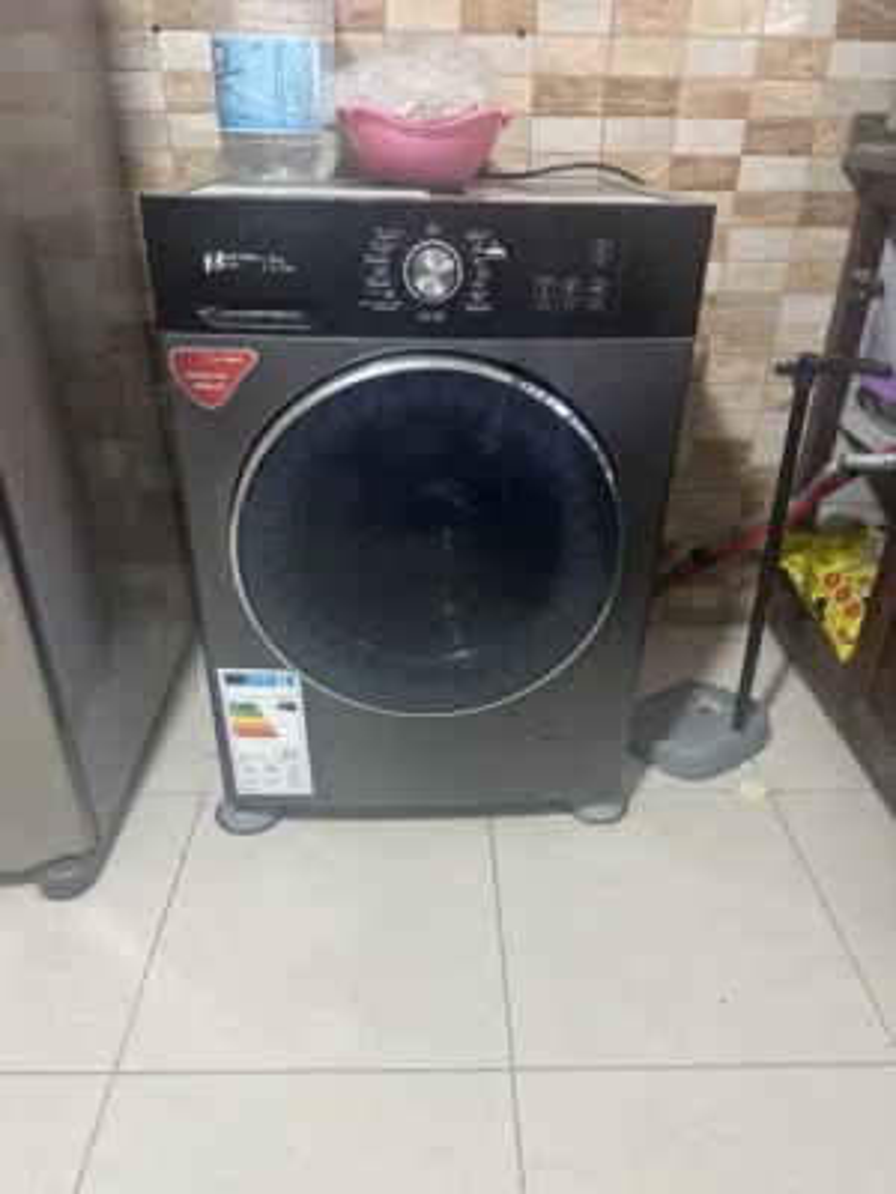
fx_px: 828
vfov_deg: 71.6
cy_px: 597
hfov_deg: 56.8
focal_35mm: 24
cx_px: 448
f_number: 1.78
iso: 250
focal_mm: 6.86
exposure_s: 1/60
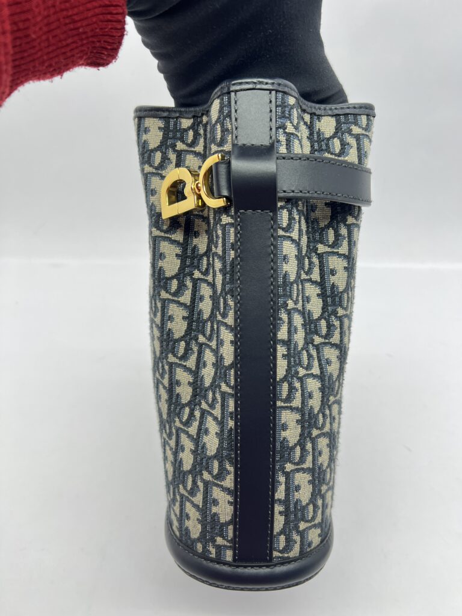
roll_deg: +1.8
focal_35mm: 26
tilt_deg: -40.3
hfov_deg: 53.1
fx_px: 463
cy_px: 308
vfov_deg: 67.3
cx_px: 231
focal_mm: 5.7
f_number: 1.5
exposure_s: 1/100
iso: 64
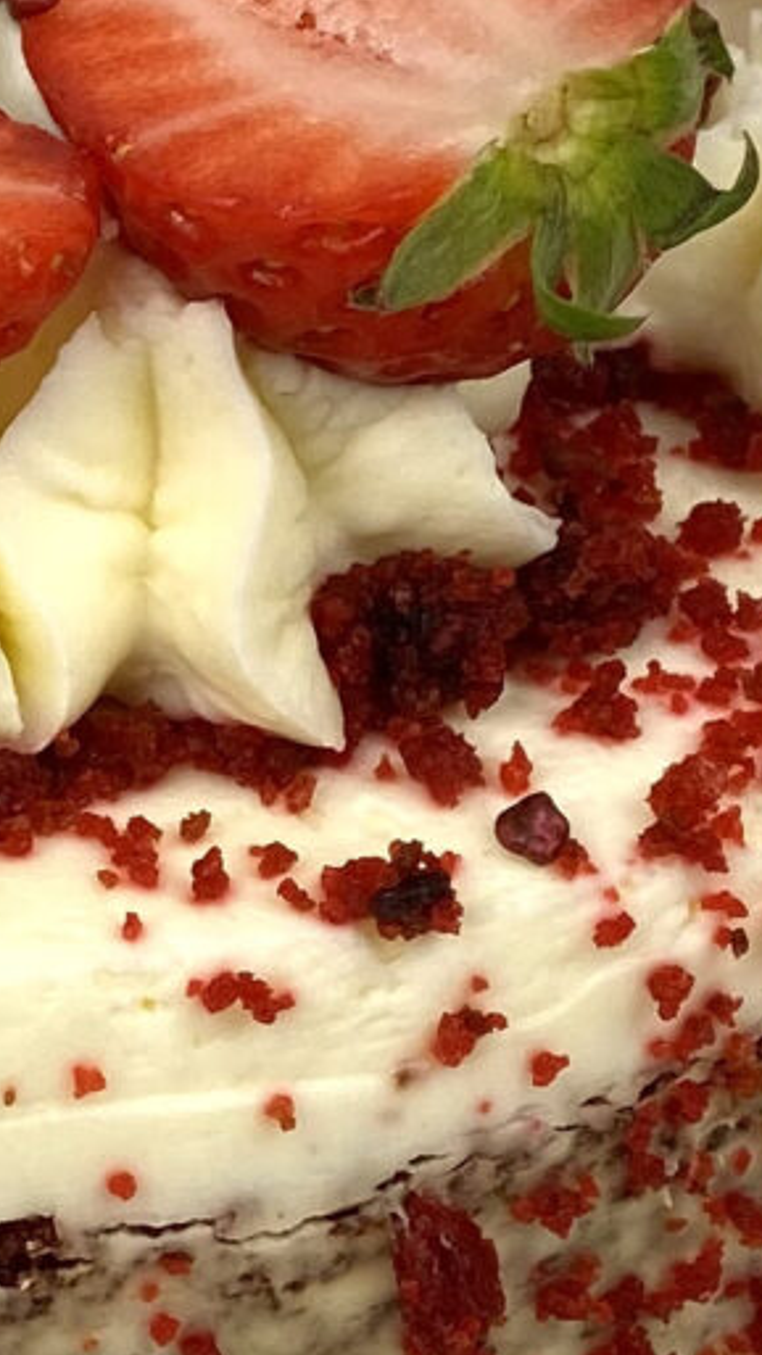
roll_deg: +1.3
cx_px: -190
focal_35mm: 141
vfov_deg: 15.2
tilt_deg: -36.9
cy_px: 859
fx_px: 5066
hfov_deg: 8.5
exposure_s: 1/154
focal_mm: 4.25
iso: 32
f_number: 1.8
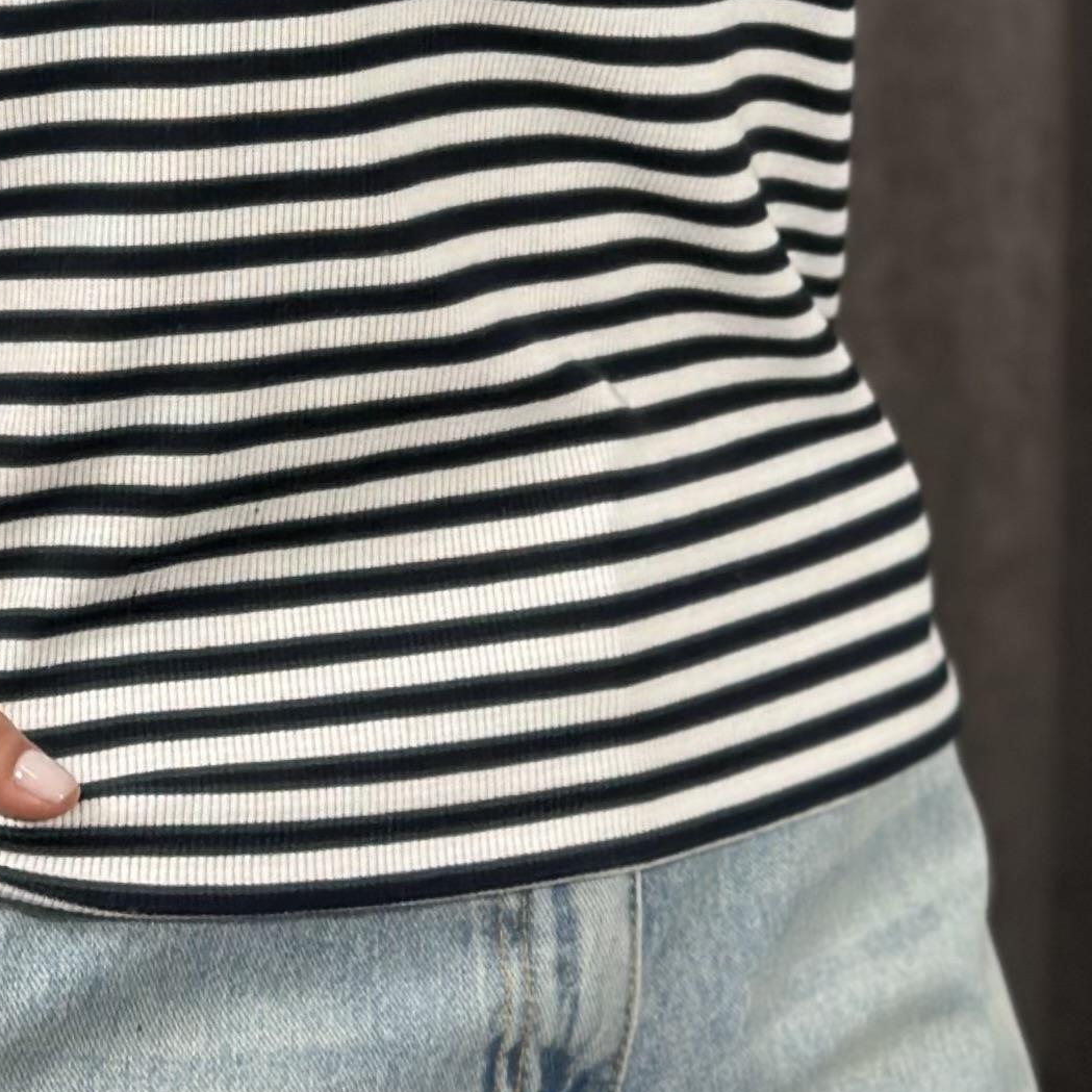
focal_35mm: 163
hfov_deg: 10.7
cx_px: 259
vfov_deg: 10.3
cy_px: -677
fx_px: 5818
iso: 125
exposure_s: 1/100
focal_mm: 6.86
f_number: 1.78
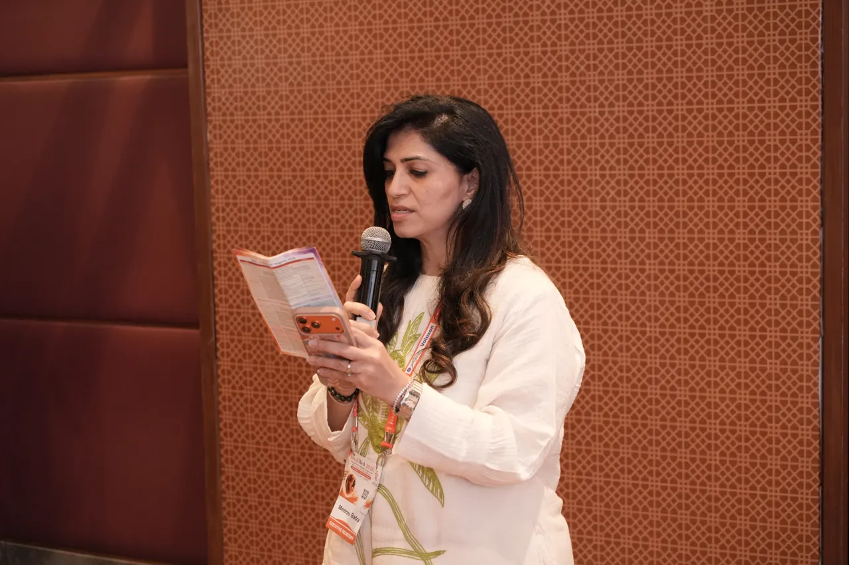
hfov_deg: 28.8
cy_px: 282
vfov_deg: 19.5
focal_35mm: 70
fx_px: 1651
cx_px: 424
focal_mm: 70
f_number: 4
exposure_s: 1/160
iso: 4000
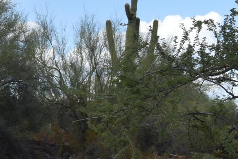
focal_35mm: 178
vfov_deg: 7.7
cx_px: -282
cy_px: 79
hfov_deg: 10.4
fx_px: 1176
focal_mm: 24
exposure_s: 1/200
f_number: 10
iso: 100
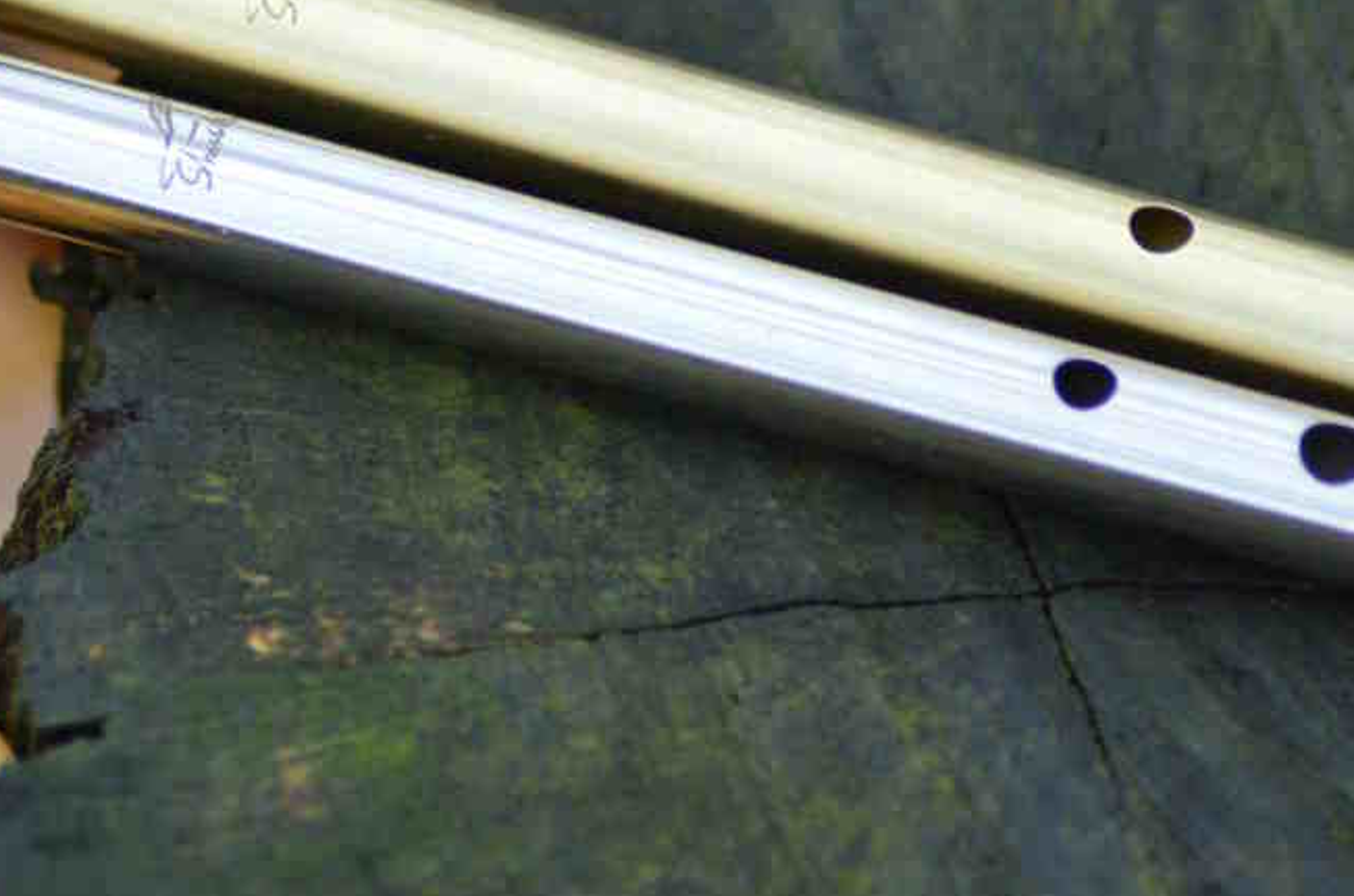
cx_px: 256
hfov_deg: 4.1
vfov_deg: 2.7
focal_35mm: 498
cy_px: 107
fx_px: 18689
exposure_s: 1/500
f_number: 2.8
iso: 1100
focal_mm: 180
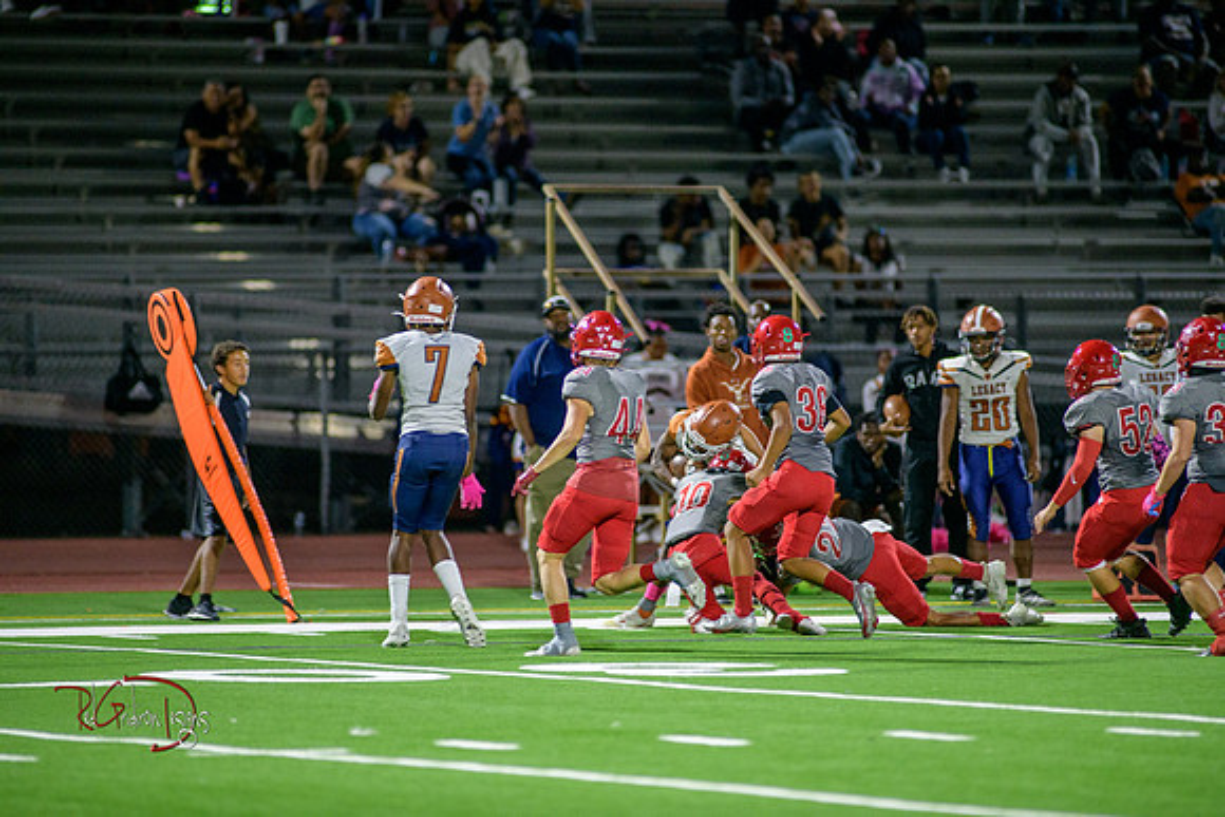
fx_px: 10210
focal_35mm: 300
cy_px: 408
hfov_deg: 6.9
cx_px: 612
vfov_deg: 4.6
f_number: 2.8
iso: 2000
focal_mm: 300
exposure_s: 1/500
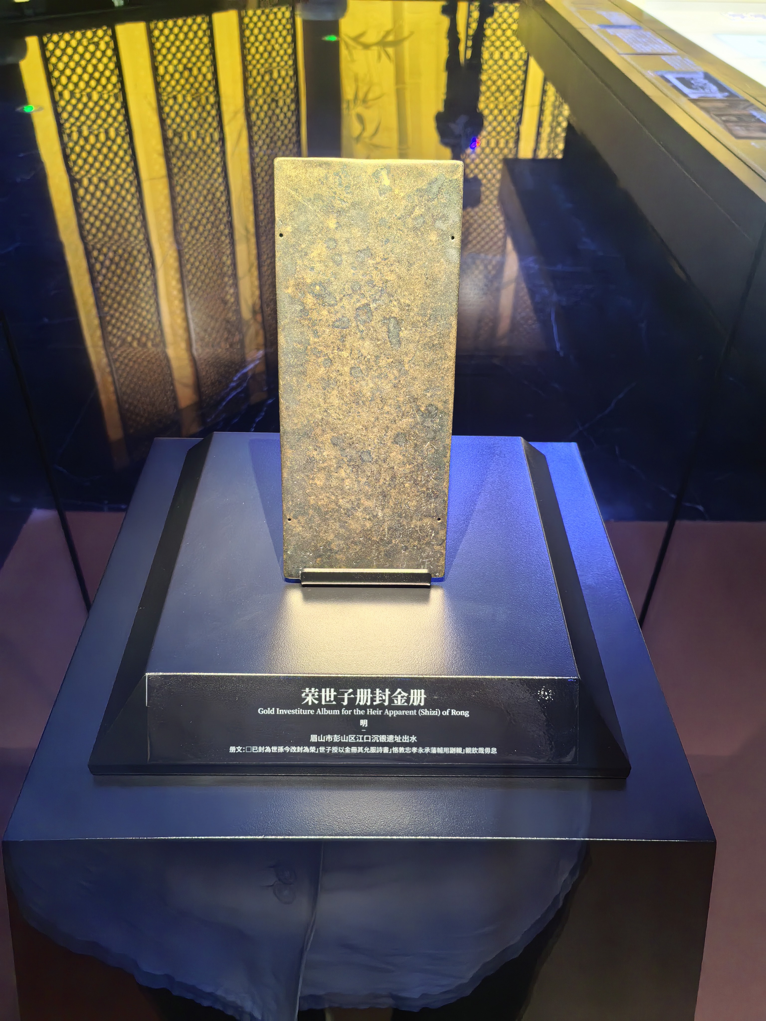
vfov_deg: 65.3
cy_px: 510
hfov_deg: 51.4
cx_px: 383
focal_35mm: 27
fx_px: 797
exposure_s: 1/49.8
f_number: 1.9
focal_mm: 5.52
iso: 200
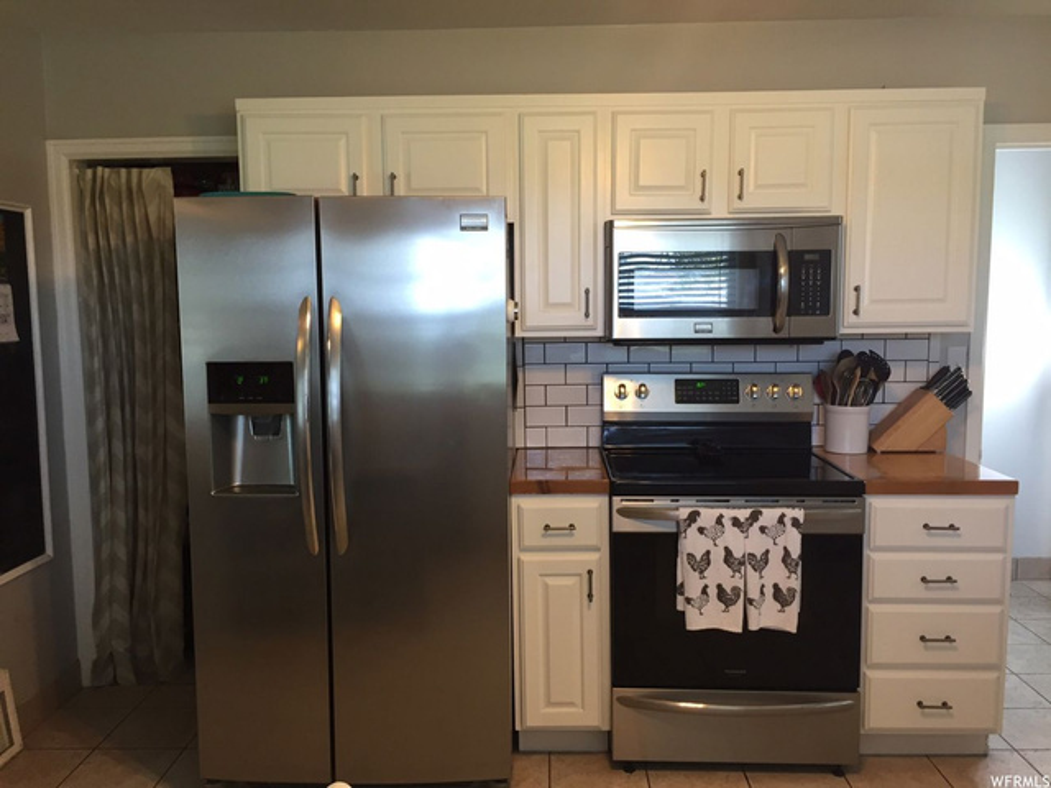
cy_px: 394
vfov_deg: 48.2
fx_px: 880
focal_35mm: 29
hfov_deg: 61.7
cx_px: 526
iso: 64
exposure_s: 1/30
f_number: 2.2
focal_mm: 4.15
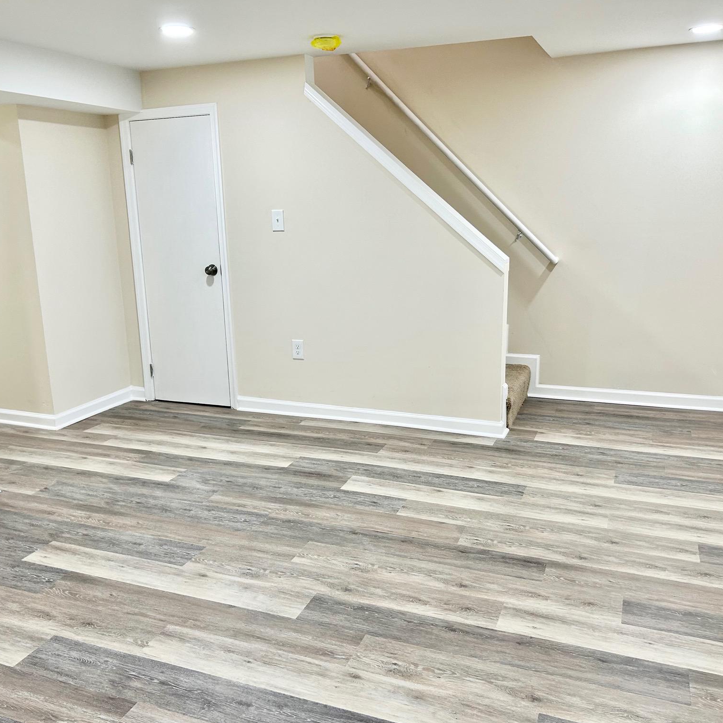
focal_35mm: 31
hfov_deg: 52.5
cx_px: 337
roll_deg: +2.0
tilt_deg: -13.5
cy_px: 362
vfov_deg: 52.5
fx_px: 733
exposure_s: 1/120
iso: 100
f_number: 1.5
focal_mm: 5.7
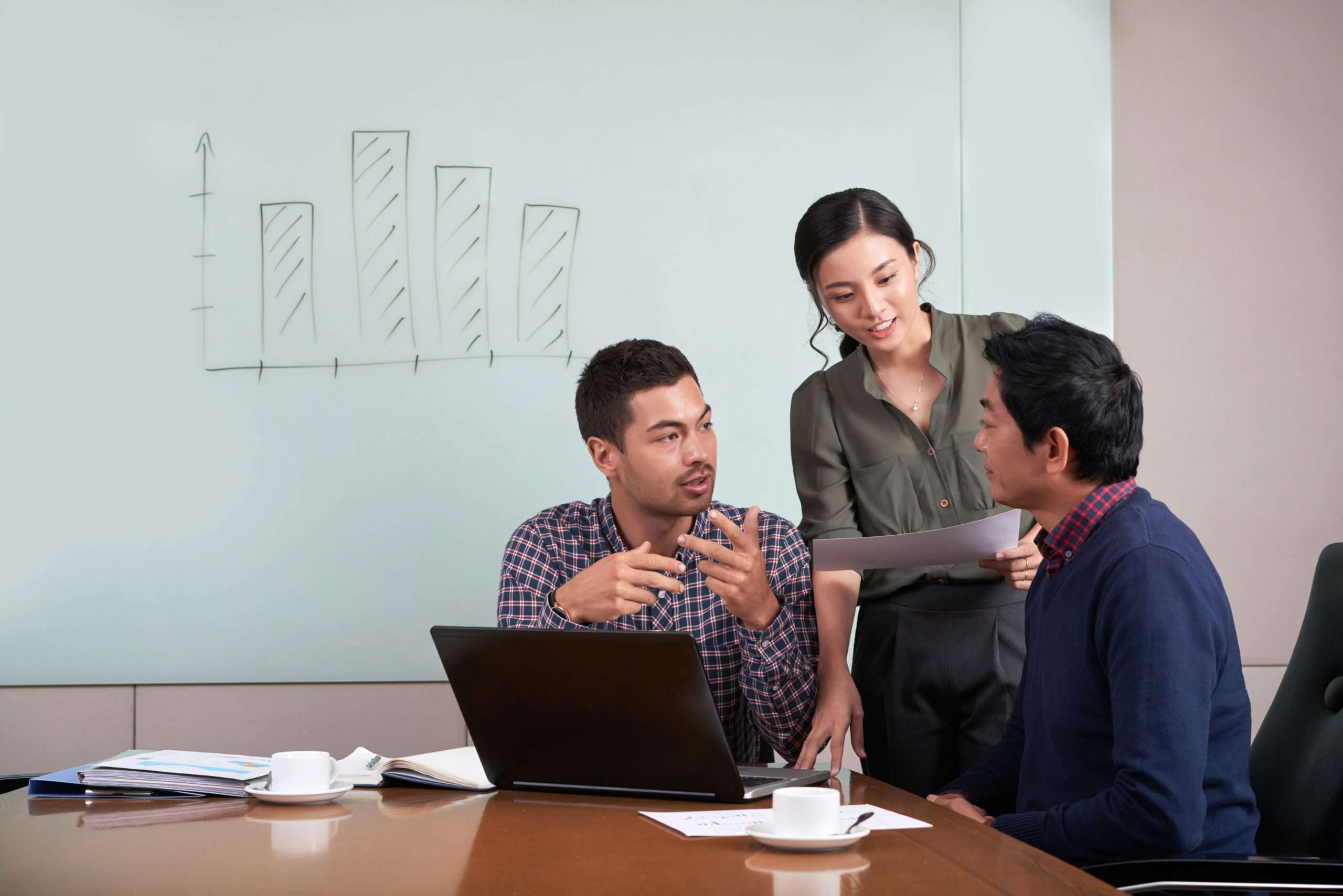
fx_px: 2239
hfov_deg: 33.4
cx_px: 672
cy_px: 448
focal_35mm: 60
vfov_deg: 22.6
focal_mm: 60
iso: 640
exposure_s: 1/250
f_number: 5.6
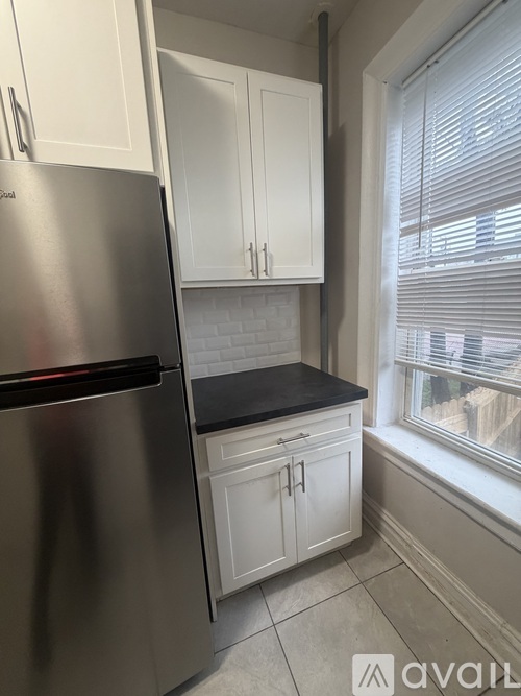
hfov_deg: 85.7
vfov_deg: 102.1
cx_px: 260
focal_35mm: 14
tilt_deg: -10.5
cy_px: 348
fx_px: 281
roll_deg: +2.7
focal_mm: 2.22
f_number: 2.2
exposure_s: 1/60
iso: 250
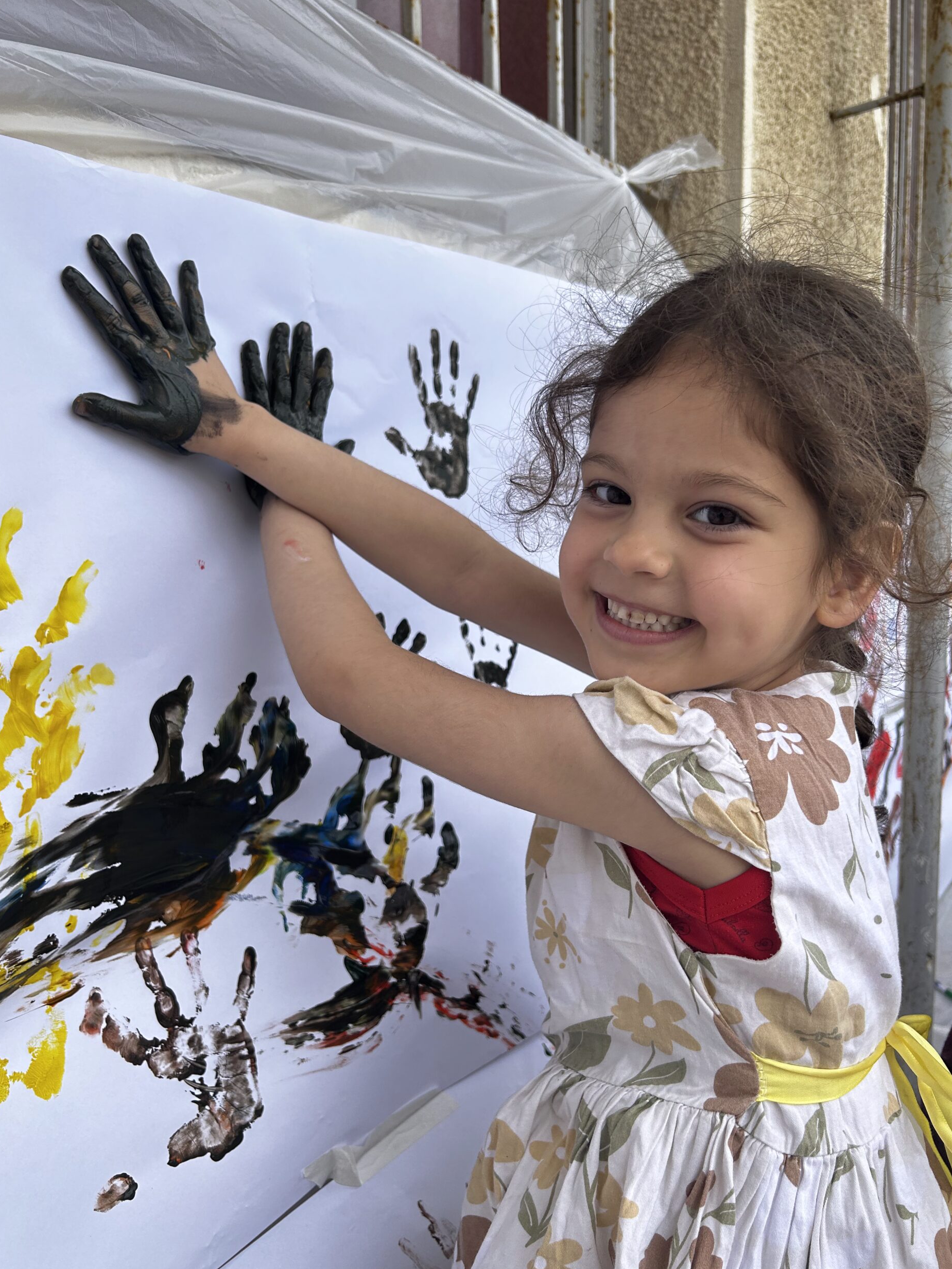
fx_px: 990
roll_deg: +1.2
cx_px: 475
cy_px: 632
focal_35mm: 27
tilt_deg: -7.6
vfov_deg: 65.3
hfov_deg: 51.4
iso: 50
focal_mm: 5.7
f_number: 1.5
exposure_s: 1/1449
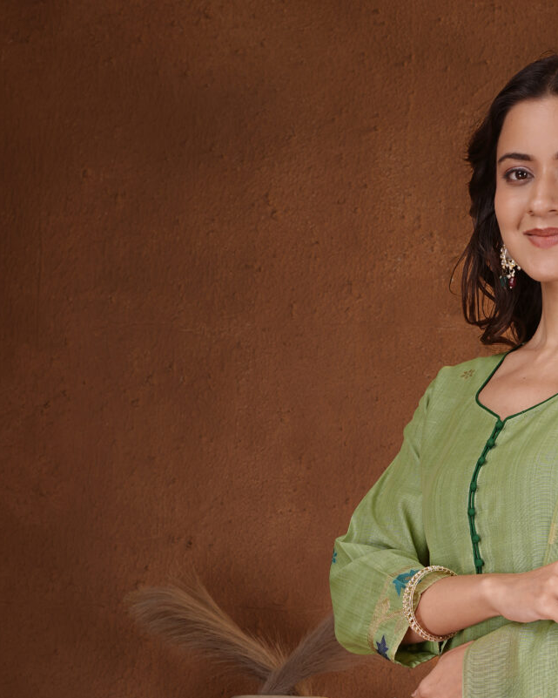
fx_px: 3096
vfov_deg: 12.6
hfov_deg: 10.2
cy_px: 788
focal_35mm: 150
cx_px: 622
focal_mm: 50
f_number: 8
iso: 64
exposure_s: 1/160
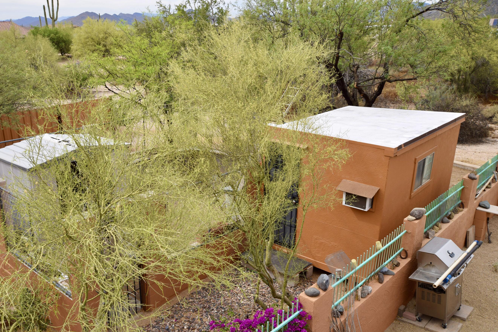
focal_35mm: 34
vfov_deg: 38.8
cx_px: 219
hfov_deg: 55.6
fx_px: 470
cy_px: 188
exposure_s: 1/200
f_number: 8
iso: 100
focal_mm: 20
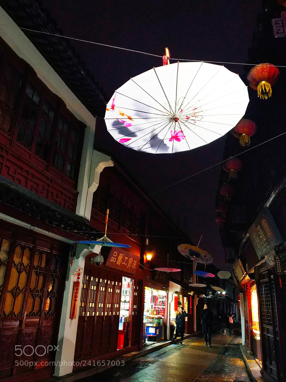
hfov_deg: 44.2
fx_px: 353
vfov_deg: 56.8
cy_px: 191
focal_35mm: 32
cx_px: 143
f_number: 2
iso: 447
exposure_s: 1/17
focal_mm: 4.5
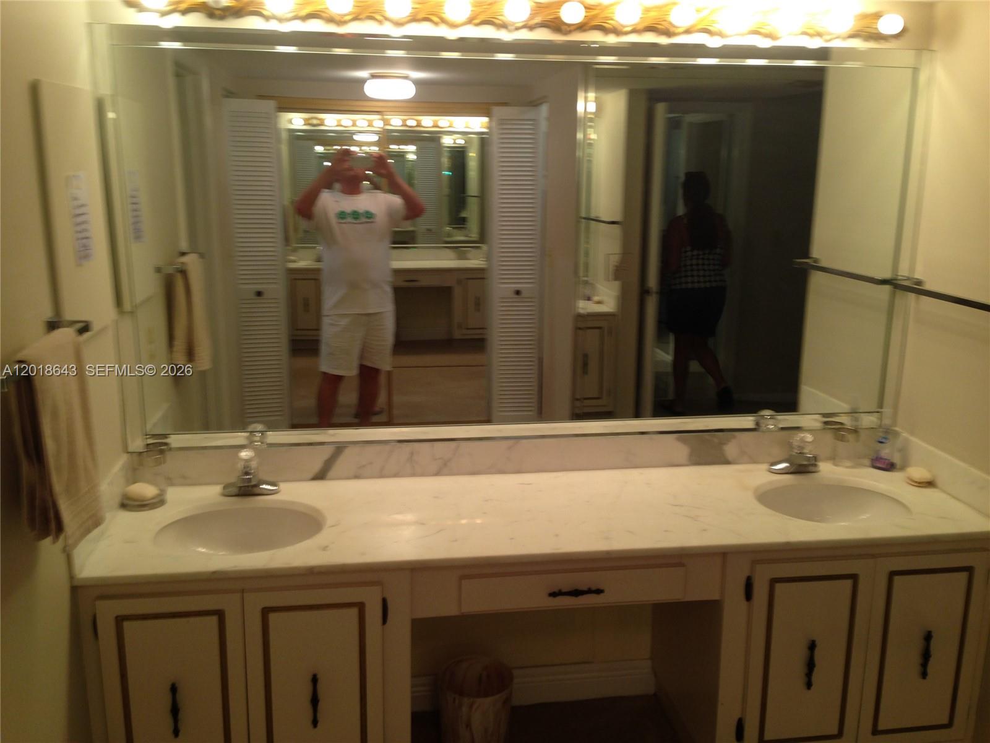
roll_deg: -0.9
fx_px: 944
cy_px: 372
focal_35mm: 33
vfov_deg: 42.9
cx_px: 495
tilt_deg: -11.6
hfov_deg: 55.4
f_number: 2.4
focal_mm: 4.12
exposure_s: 1/20
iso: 50
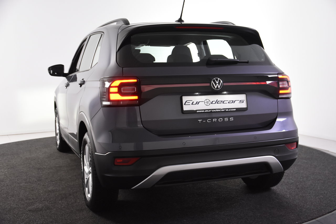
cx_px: 168
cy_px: 112
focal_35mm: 46
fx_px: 434
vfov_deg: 28.9
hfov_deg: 42.3
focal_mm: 31
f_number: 5
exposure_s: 1/100
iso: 1600
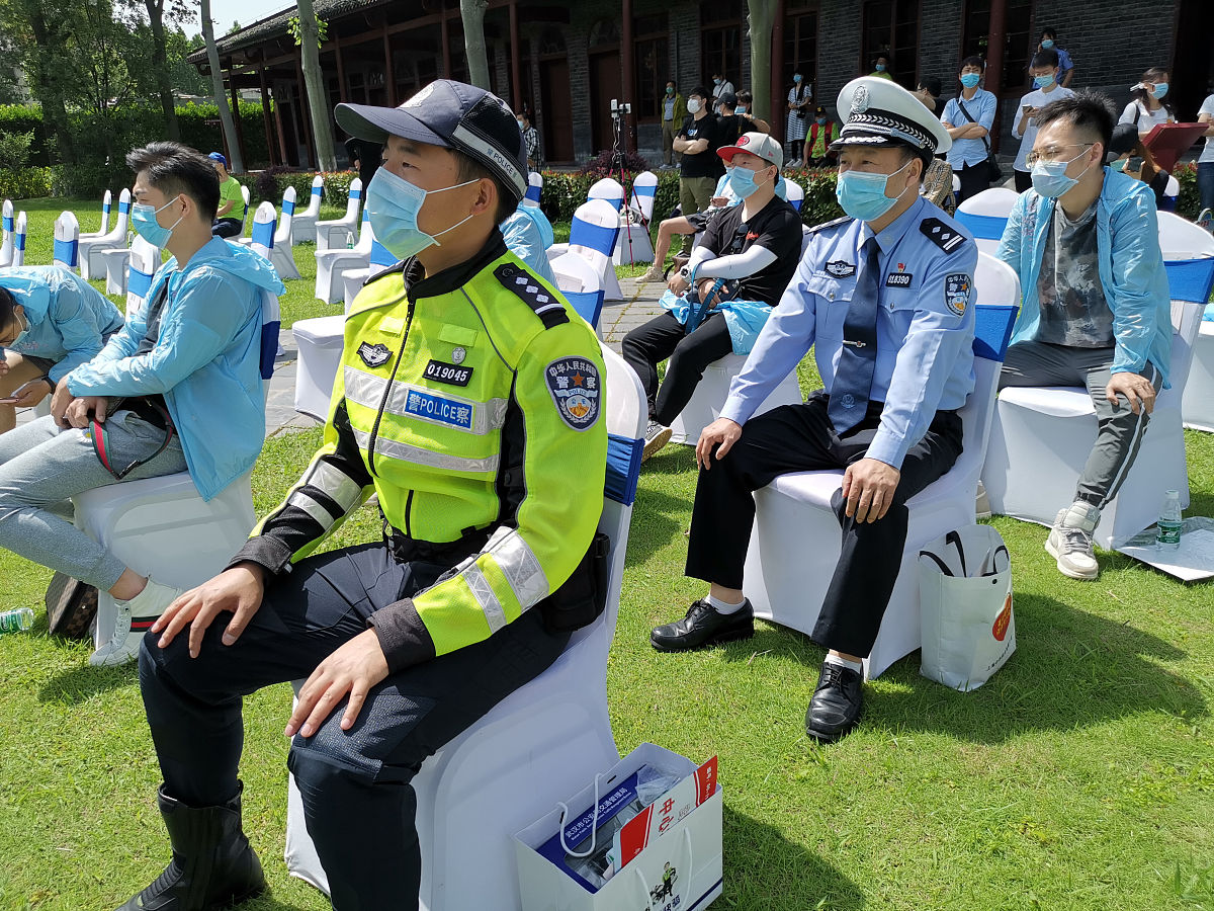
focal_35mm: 27
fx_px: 947
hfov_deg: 65.3
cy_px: 456
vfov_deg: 51.4
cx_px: 607
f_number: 1.8
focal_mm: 5.58
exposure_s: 1/1664
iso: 50
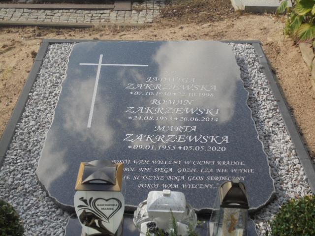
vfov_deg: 29.7
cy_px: 118
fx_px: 446
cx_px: 158
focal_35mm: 49
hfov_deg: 38.9
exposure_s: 1/250
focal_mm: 8.9
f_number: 4.8
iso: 100
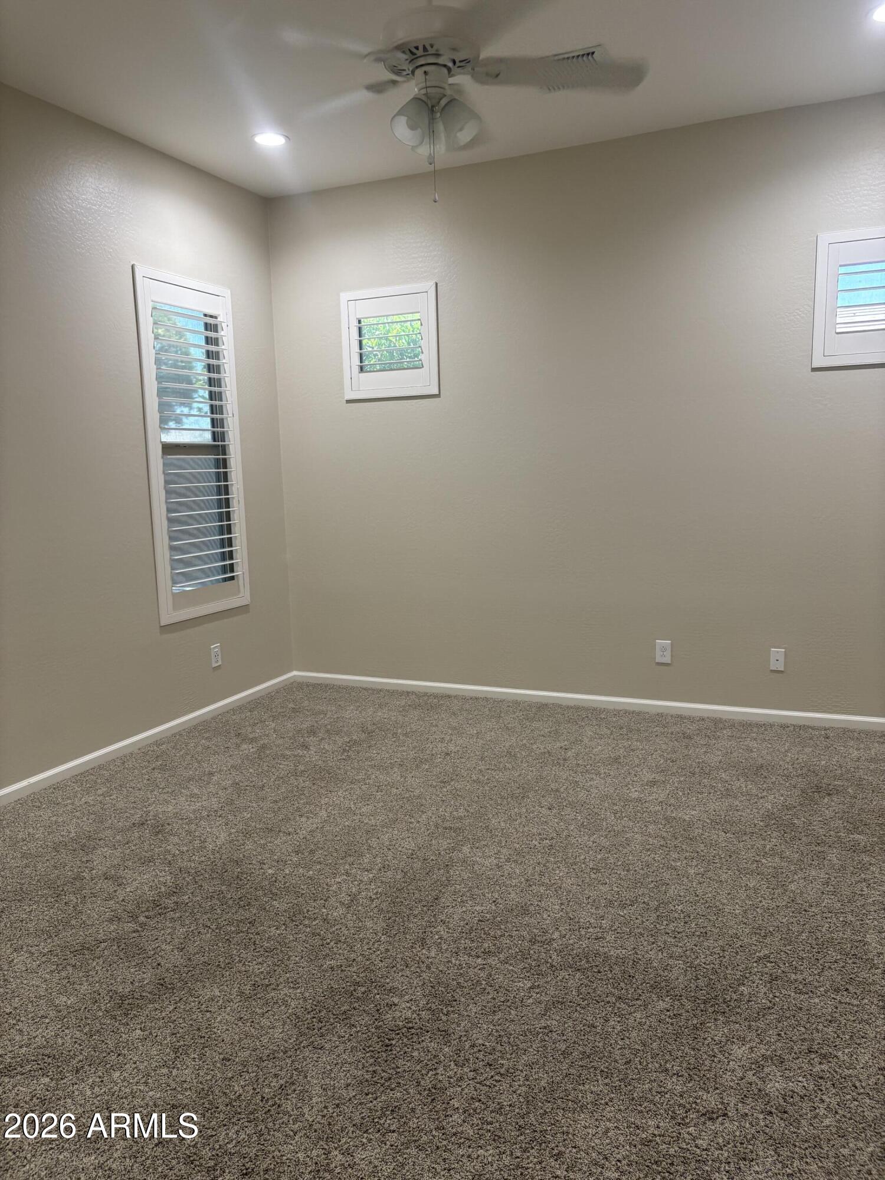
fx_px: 886
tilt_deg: -7.0
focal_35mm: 26
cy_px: 590
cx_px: 442
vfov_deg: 67.3
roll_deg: +1.2
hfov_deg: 53.1
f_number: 1.6
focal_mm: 5.96
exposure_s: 1/60
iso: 125
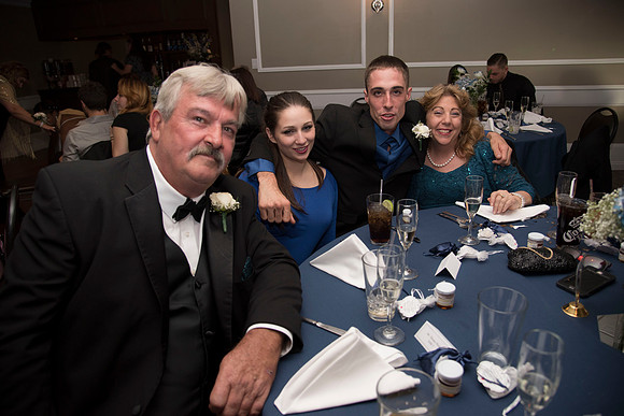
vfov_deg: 53.2
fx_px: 416
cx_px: 312
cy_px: 208
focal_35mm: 24
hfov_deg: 73.7
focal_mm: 24
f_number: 4
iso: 1000
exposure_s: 1/200
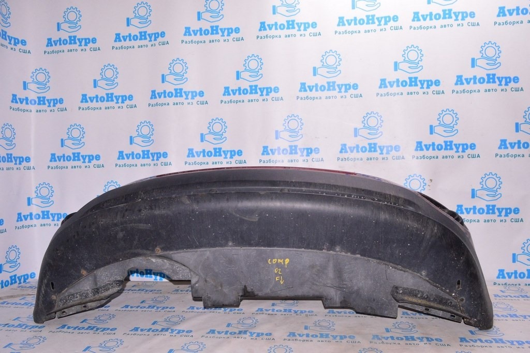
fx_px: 397
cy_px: 176
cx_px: 265
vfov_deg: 47.9
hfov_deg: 67.4
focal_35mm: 27
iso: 1600
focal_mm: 18
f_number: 8
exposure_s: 1/160
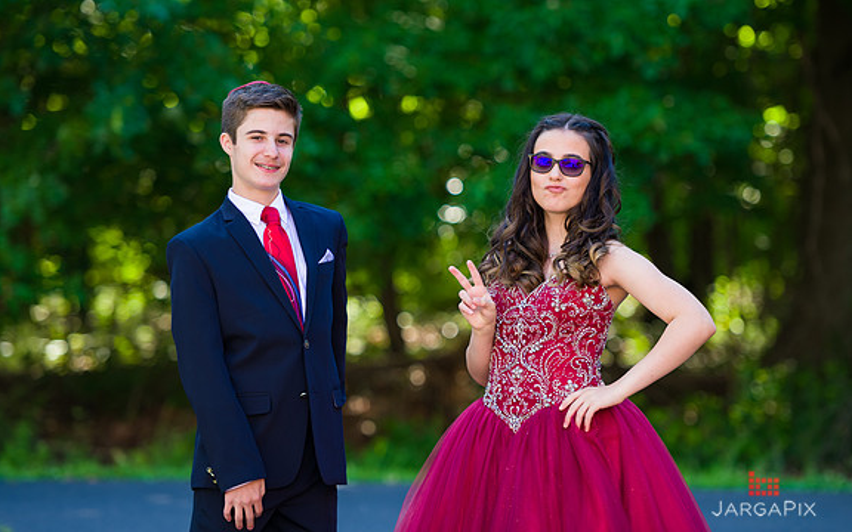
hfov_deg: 13.0
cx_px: 453
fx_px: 3738
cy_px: 228
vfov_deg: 8.1
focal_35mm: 161
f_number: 3.2
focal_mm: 140
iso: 200
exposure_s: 1/200
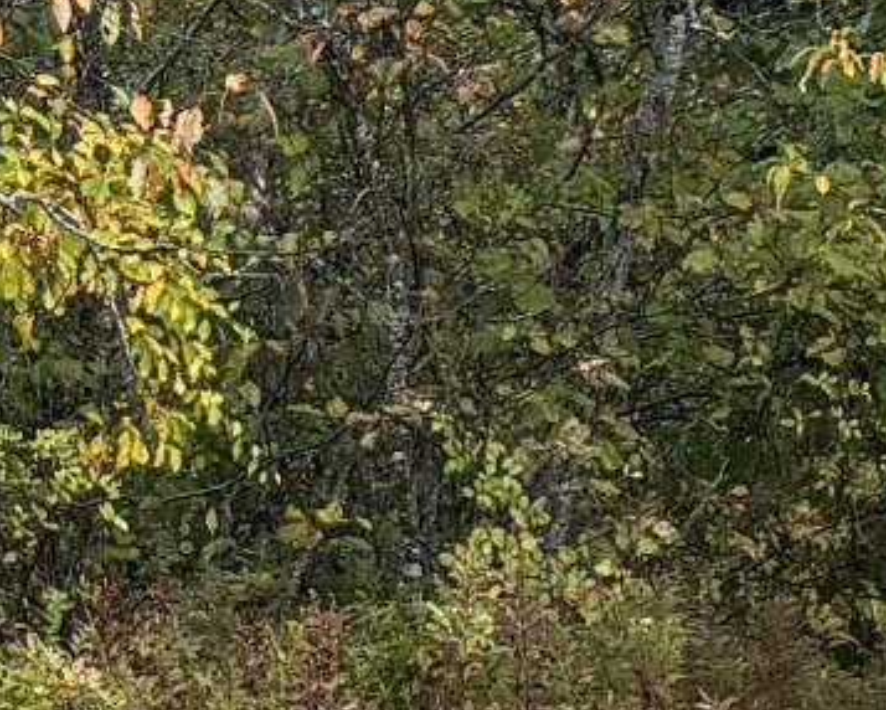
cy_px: -1055
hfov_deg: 8.8
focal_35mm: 213
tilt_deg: +10.4
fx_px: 5588
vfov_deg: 6.8
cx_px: -568
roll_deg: +0.7
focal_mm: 5.96
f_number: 1.6
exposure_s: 1/466
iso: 50
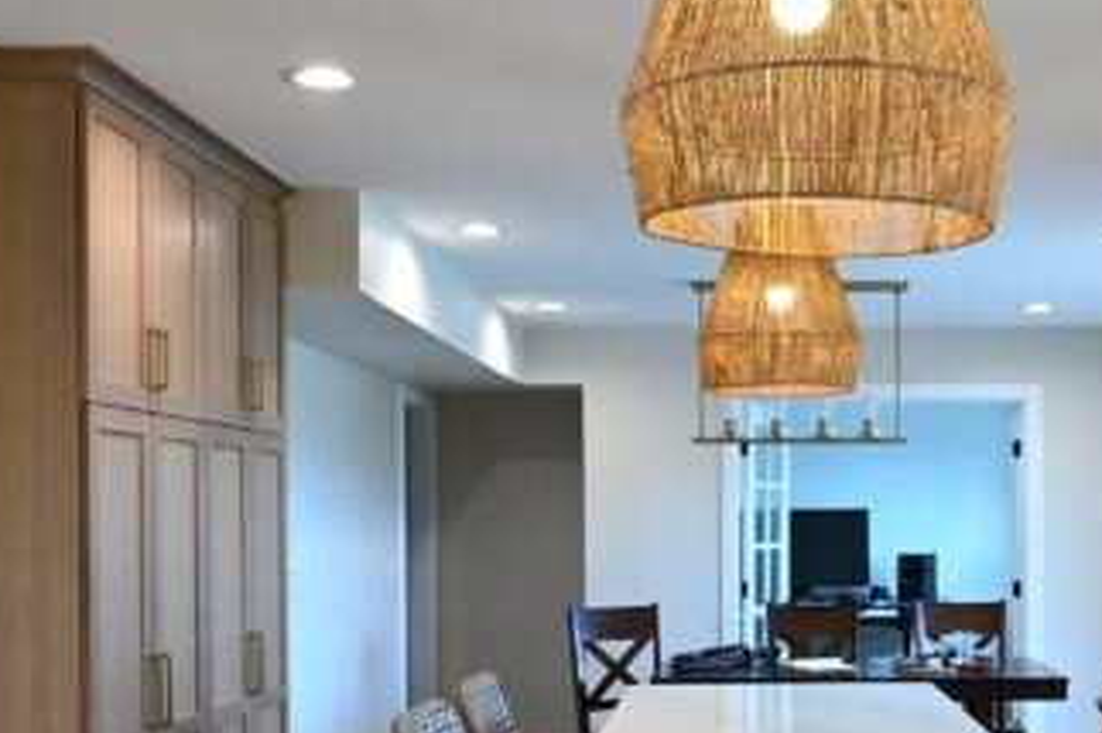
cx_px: 825
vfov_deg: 24.8
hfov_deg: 36.1
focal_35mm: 54
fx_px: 1651
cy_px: 536
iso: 500
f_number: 8
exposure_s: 1/15
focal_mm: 17
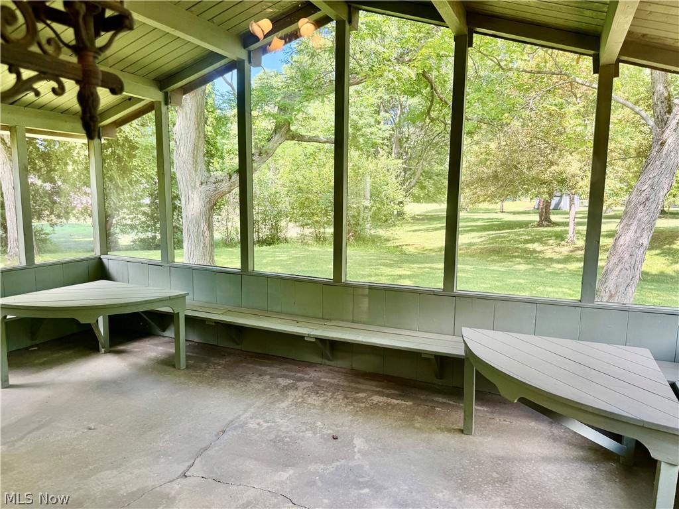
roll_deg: -1.2
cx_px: 340
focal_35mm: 24
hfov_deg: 71.6
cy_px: 254
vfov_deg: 56.8
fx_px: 471
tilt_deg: -7.5
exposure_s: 1/145
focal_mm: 6.76
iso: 64
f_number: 1.78
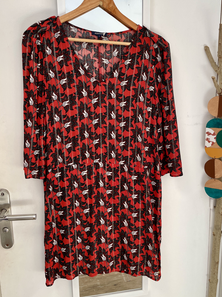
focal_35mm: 31
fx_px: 265
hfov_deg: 45.4
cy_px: 140
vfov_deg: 58.3
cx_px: 122
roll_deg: +2.0
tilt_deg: -10.8
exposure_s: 1/100
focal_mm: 4.2
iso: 64
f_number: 1.6
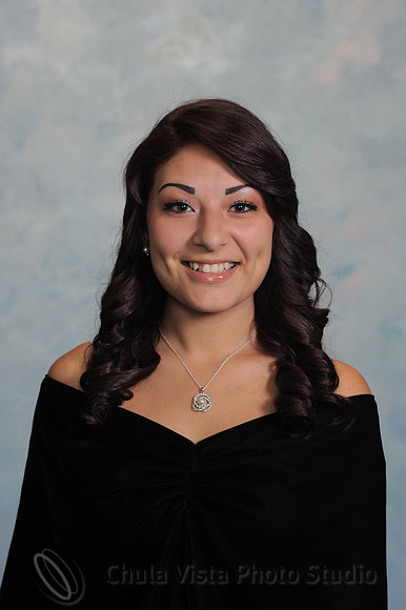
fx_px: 2286
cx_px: 203
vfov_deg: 15.2
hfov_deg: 10.1
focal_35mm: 135
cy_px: 305
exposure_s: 1/125
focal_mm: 135
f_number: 7.1
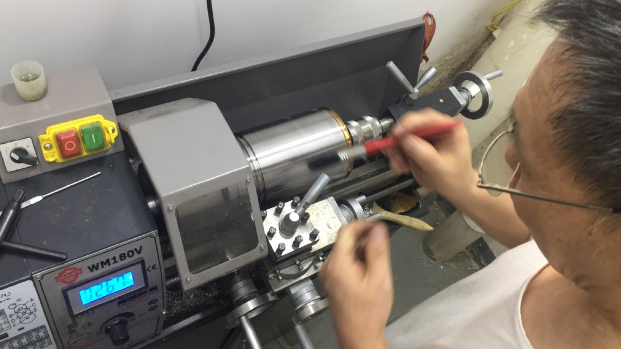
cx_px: 312
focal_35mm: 32
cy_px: 139
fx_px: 527
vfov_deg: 36.5
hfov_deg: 61.0
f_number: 2.2
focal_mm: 4.15
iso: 40
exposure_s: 1/17
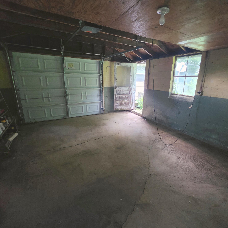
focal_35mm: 16
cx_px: 128
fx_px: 119
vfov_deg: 87.4
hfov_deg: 87.0
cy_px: 115
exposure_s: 1/60
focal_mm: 2.2
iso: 1250
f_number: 1.9
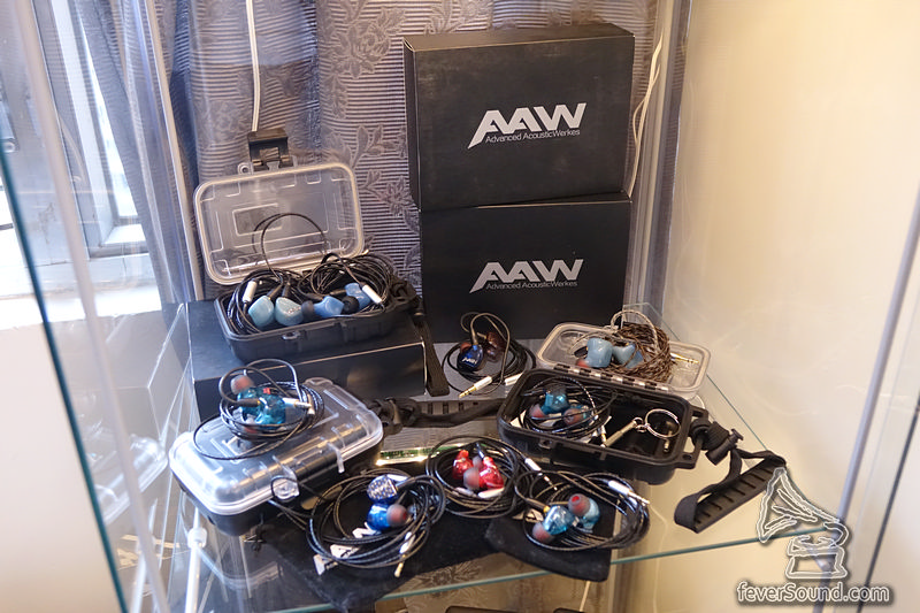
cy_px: 306
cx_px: 460
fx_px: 869
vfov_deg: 38.9
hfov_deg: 55.8
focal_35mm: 34
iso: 2000
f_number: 2.8
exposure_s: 1/60
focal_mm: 12.3
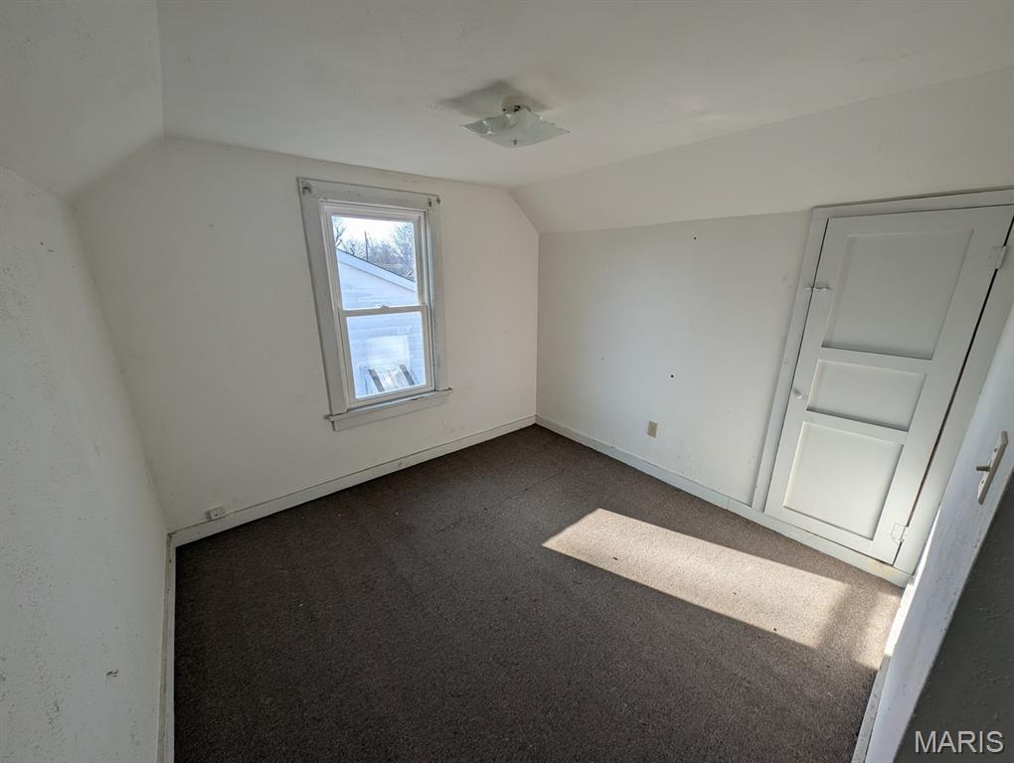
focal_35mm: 12
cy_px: 382
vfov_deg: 94.6
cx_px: 507
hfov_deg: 110.5
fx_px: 352
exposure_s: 1/374
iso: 38
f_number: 1.95
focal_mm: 2.23
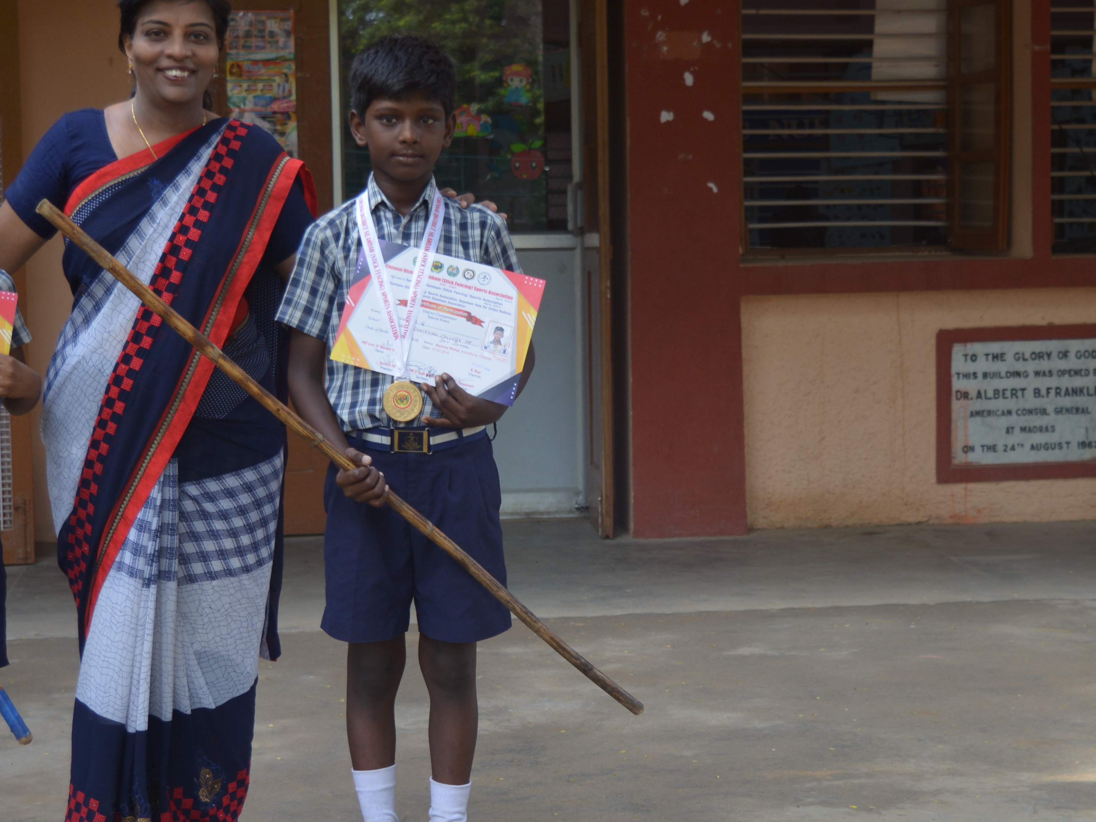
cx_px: 530
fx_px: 2310
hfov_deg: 26.7
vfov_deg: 20.2
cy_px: 476
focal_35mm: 73
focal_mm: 25
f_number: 4
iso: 200
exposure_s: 1/200
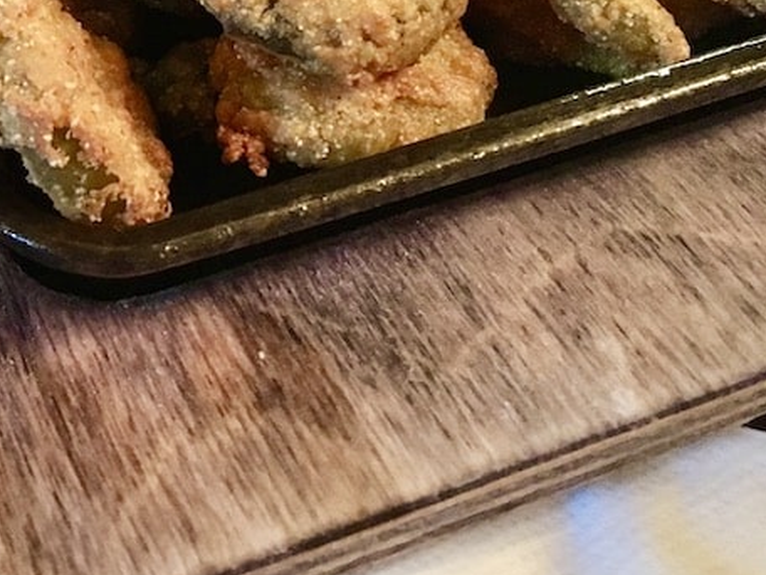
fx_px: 1350
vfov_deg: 23.1
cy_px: 5
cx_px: -27
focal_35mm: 61
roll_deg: +2.5
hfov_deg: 29.3
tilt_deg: -38.4
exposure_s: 1/15
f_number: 2.2
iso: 500
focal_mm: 4.15
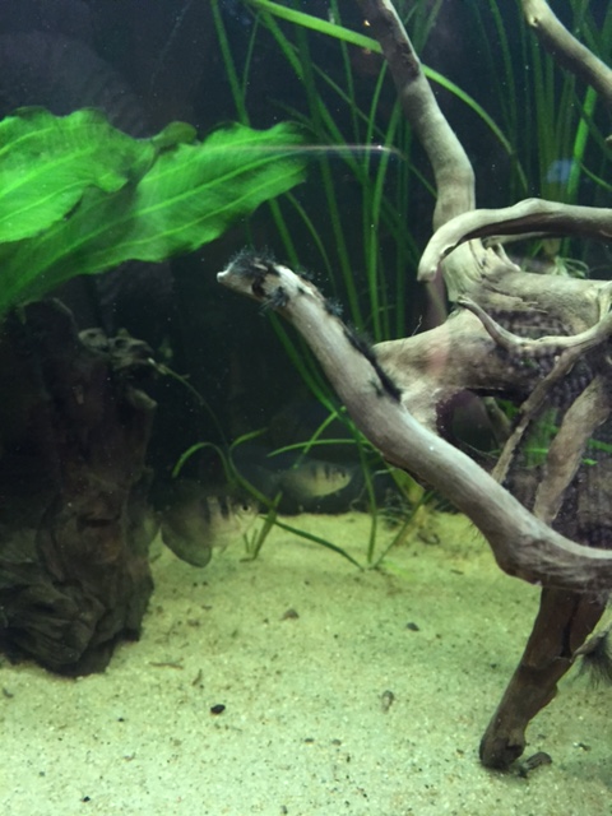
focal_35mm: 29
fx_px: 684
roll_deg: +2.2
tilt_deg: -16.9
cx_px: 306
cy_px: 408
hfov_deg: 48.2
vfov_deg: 61.7
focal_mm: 4.15
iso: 250
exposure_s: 1/17
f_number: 2.2
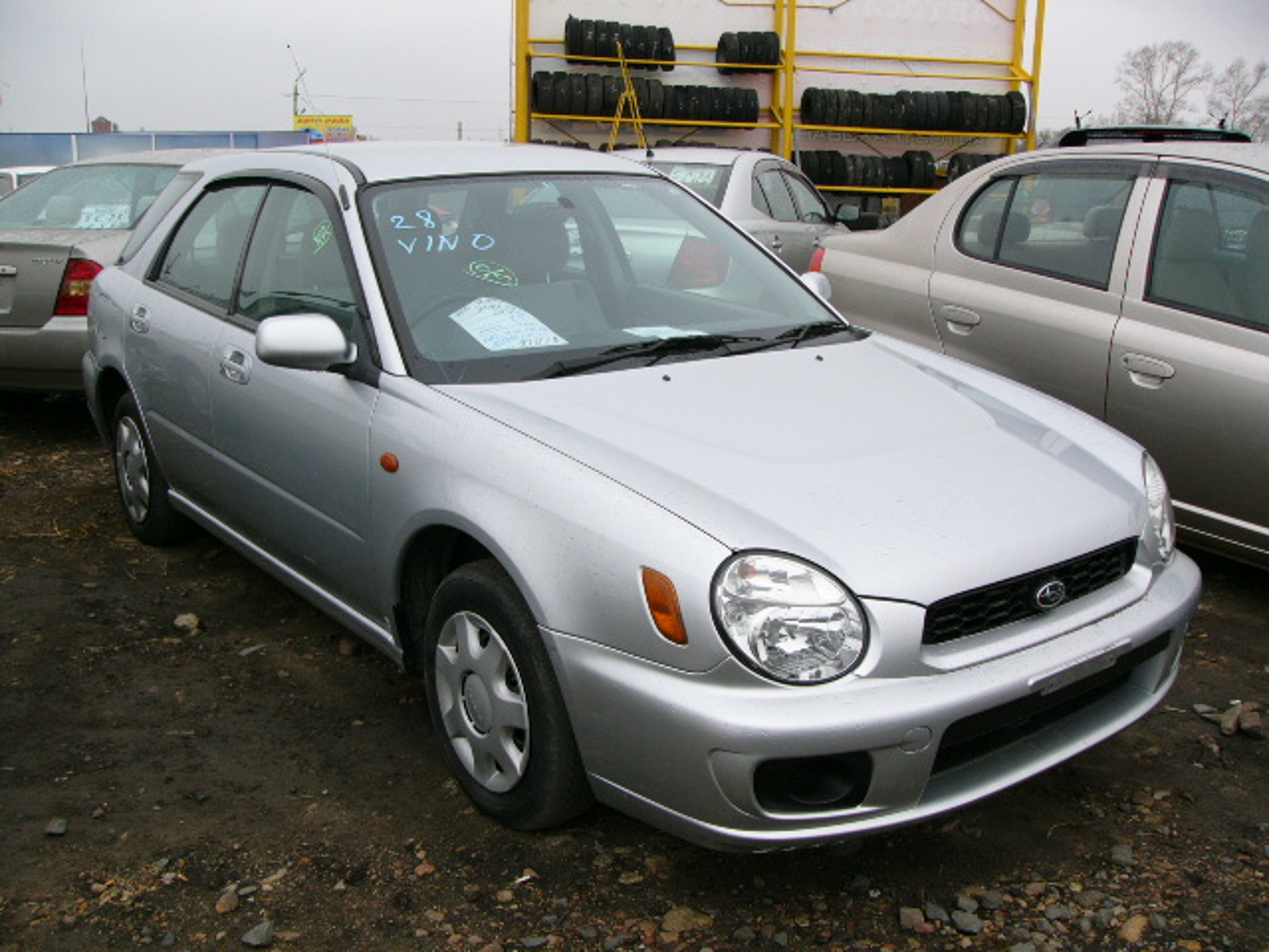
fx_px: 1320
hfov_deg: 51.4
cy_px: 476
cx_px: 634
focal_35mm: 36
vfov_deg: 39.7
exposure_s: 1/100
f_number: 2.8
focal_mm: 6
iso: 50
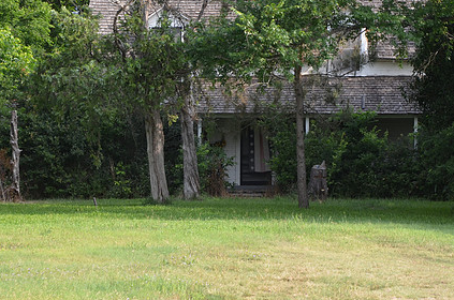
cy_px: 96
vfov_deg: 9.5
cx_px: 282
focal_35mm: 144
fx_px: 1812
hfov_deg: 14.3
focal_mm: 70
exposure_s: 1/125
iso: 320
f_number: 5.6
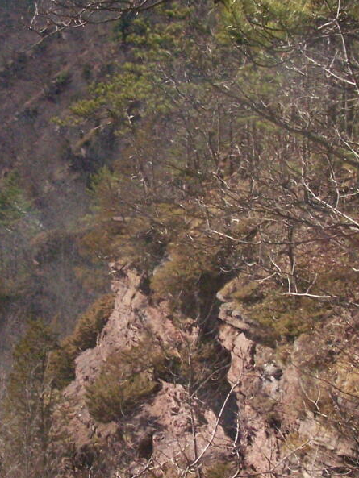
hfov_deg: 16.0
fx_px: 1272
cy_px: 246
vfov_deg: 21.3
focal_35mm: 92
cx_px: 82
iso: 400
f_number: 5.6
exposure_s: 1/1000
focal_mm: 6.7
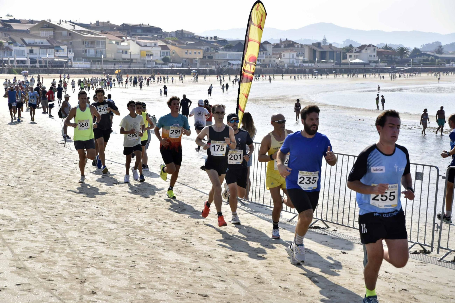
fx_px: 948
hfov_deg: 27.0
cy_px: 152
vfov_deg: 18.2
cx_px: 228
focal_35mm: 75
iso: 500
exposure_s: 1/2000
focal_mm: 75
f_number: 7.1
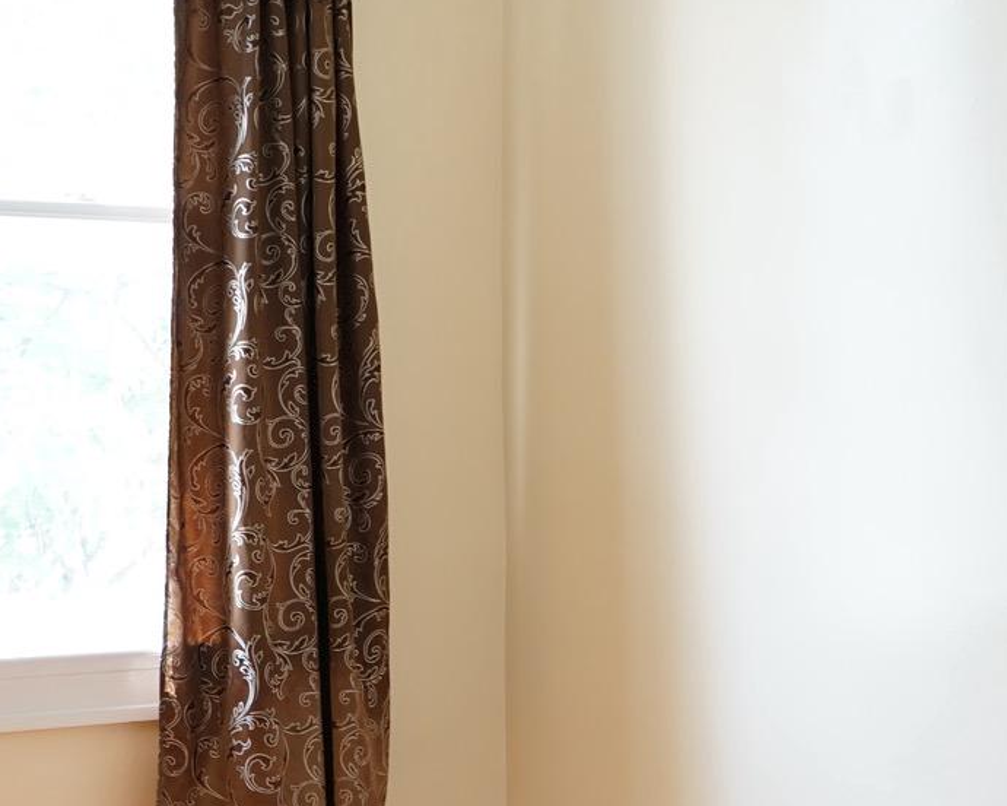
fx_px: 2325
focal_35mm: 78
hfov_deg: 24.4
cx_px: 502
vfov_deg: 19.6
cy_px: 545
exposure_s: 1/50
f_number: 3.5
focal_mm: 28
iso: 400
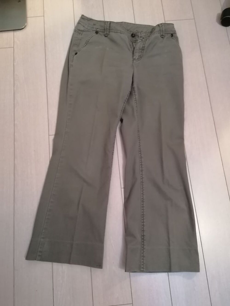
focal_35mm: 27
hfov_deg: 51.4
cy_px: 153
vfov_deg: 65.3
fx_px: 239
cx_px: 115
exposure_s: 1/16.7
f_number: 1.8
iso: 800
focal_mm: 4.75
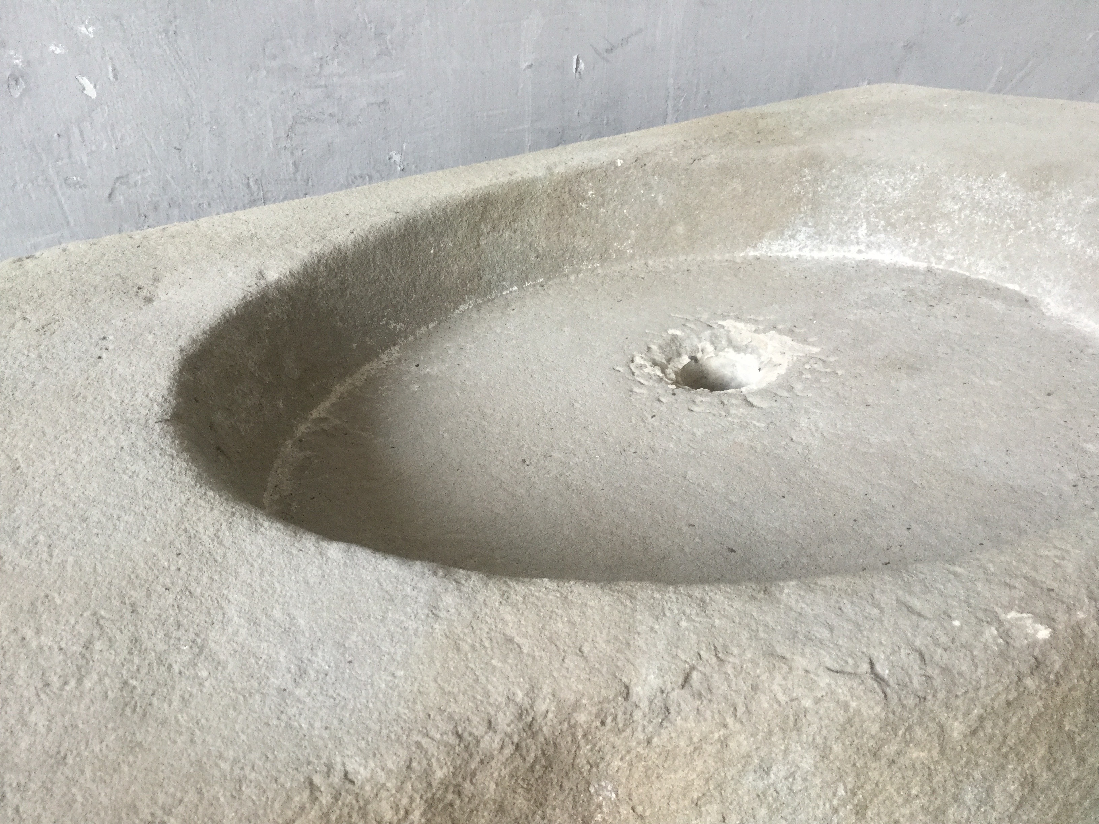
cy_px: 412
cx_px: 550
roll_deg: +0.0
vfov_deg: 45.4
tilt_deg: -32.0
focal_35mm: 31
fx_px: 984
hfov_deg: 58.4
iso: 40
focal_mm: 3.3
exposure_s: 1/30
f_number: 2.4
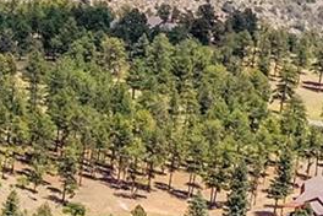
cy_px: 293
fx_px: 1525
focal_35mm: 170
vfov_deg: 8.0
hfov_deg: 10.6
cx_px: -418
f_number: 8
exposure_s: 1/1600
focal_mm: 10.26
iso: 800
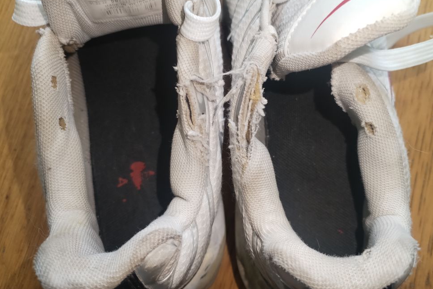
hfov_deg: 65.5
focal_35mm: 28
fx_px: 337
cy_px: 134
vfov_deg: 46.4
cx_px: 224
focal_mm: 4.75
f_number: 1.8
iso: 408
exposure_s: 1/33.3
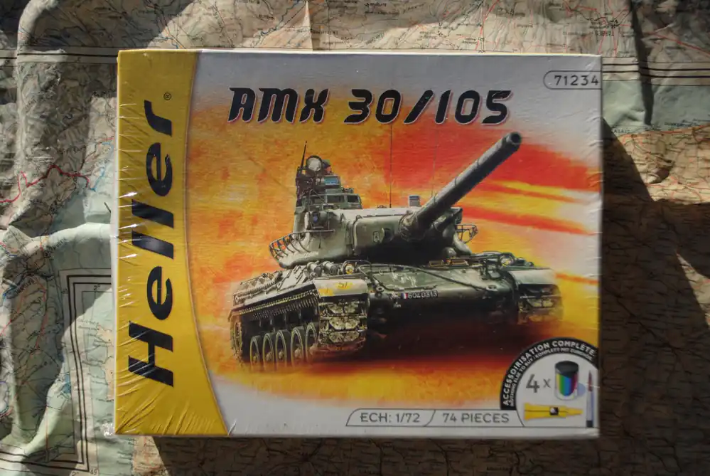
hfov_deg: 41.1
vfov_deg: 28.2
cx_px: 355
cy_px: 238
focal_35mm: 48
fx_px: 948
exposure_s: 1/640
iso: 100
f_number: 4.8
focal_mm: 32
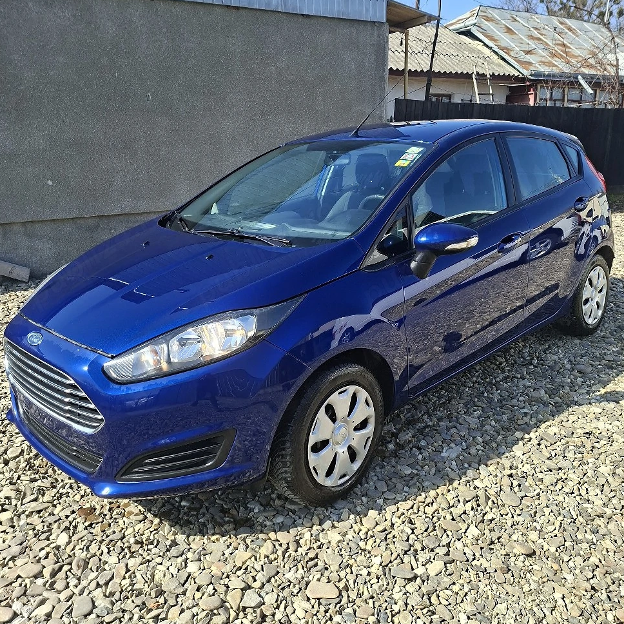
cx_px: 307
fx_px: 571
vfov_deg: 57.2
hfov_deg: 57.3
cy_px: 279
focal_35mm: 28
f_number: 1.8
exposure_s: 1/1111
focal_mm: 5.54
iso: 50
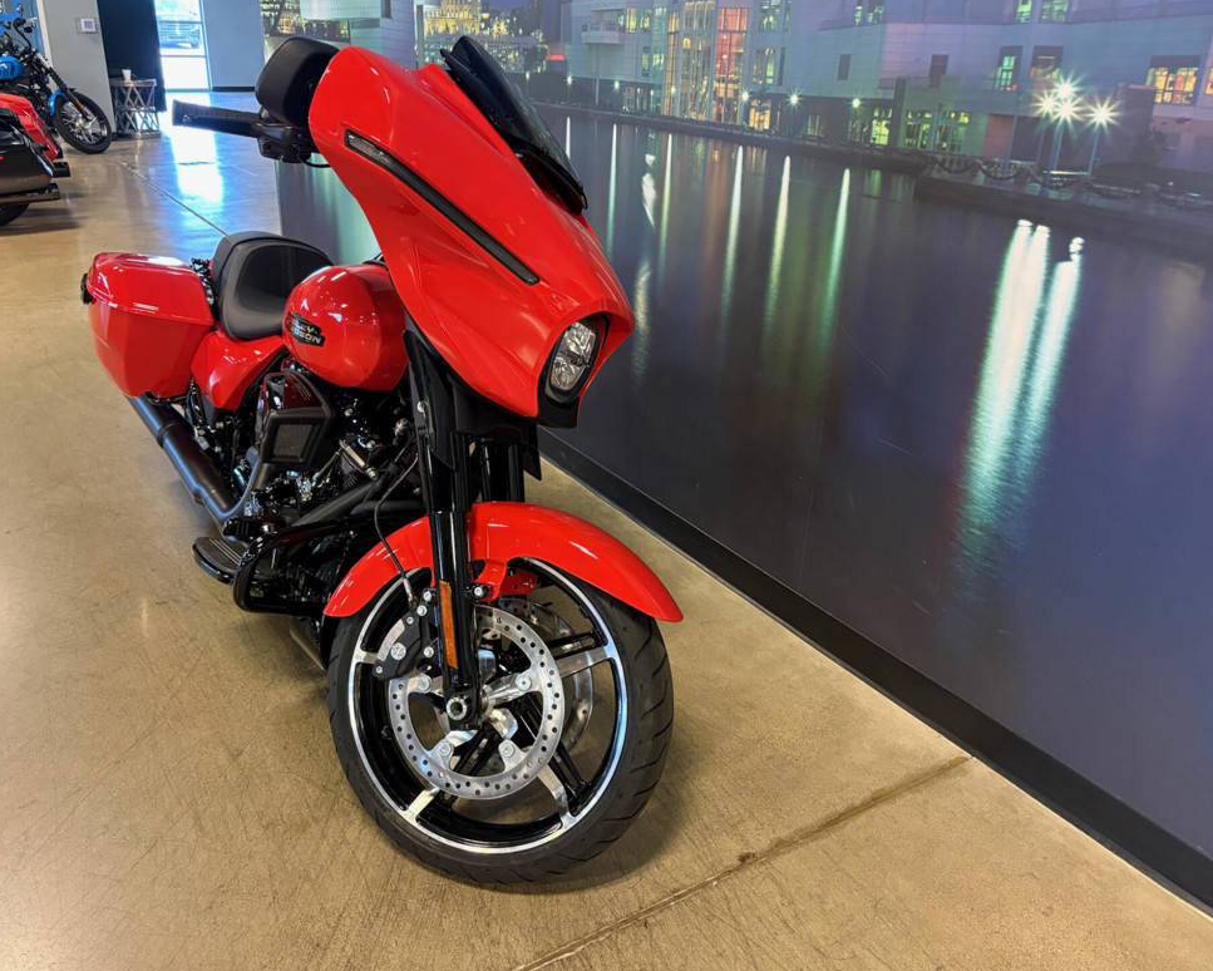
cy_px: 477
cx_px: 558
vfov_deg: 51.5
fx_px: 1005
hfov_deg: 62.1
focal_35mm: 28
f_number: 1.6
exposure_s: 1/60
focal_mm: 5.96
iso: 320
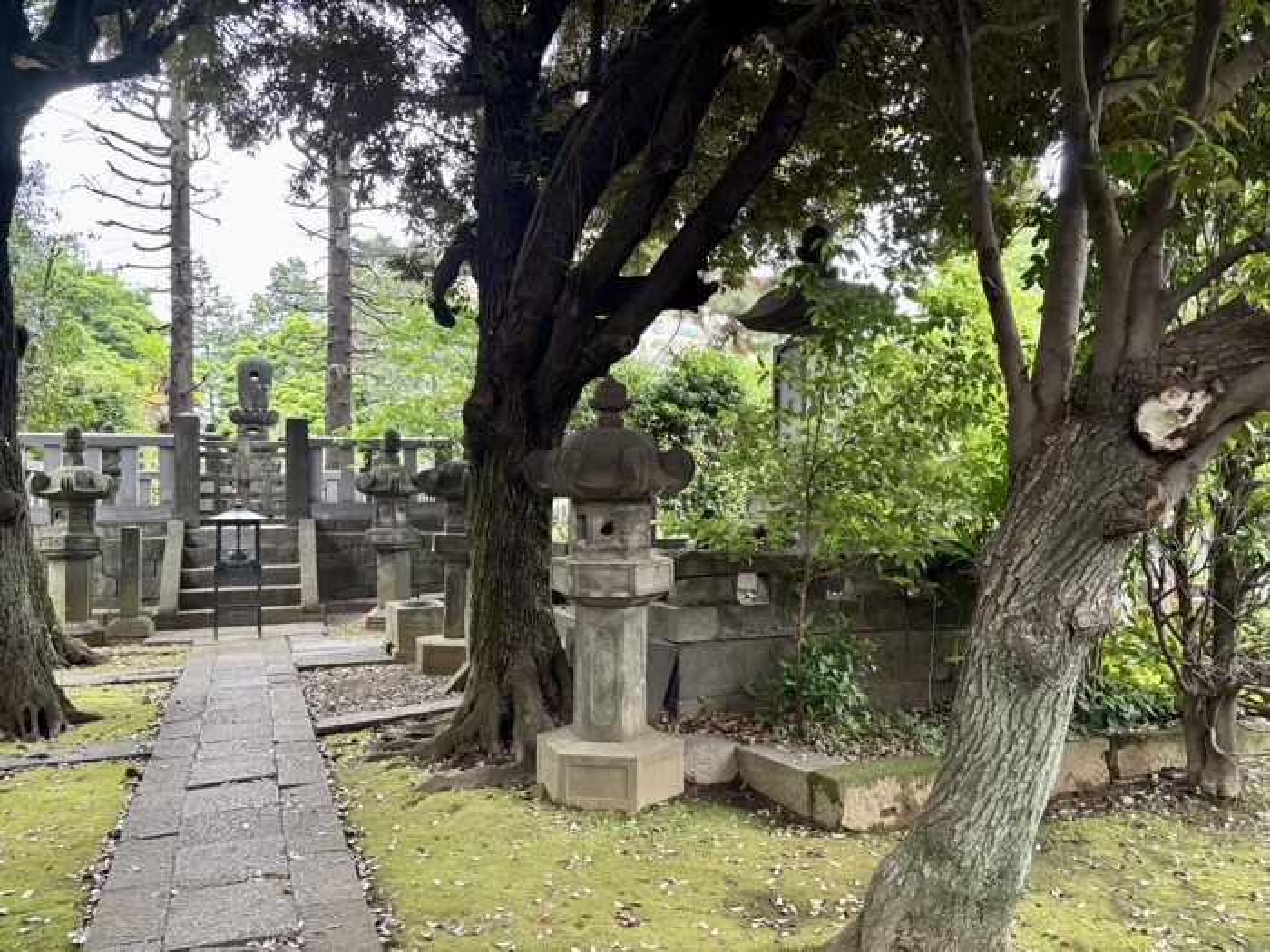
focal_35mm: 26
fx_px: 954
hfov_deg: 67.3
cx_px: 635
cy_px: 476
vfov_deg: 53.1
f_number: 1.6
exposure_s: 1/92
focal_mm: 5.96
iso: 125
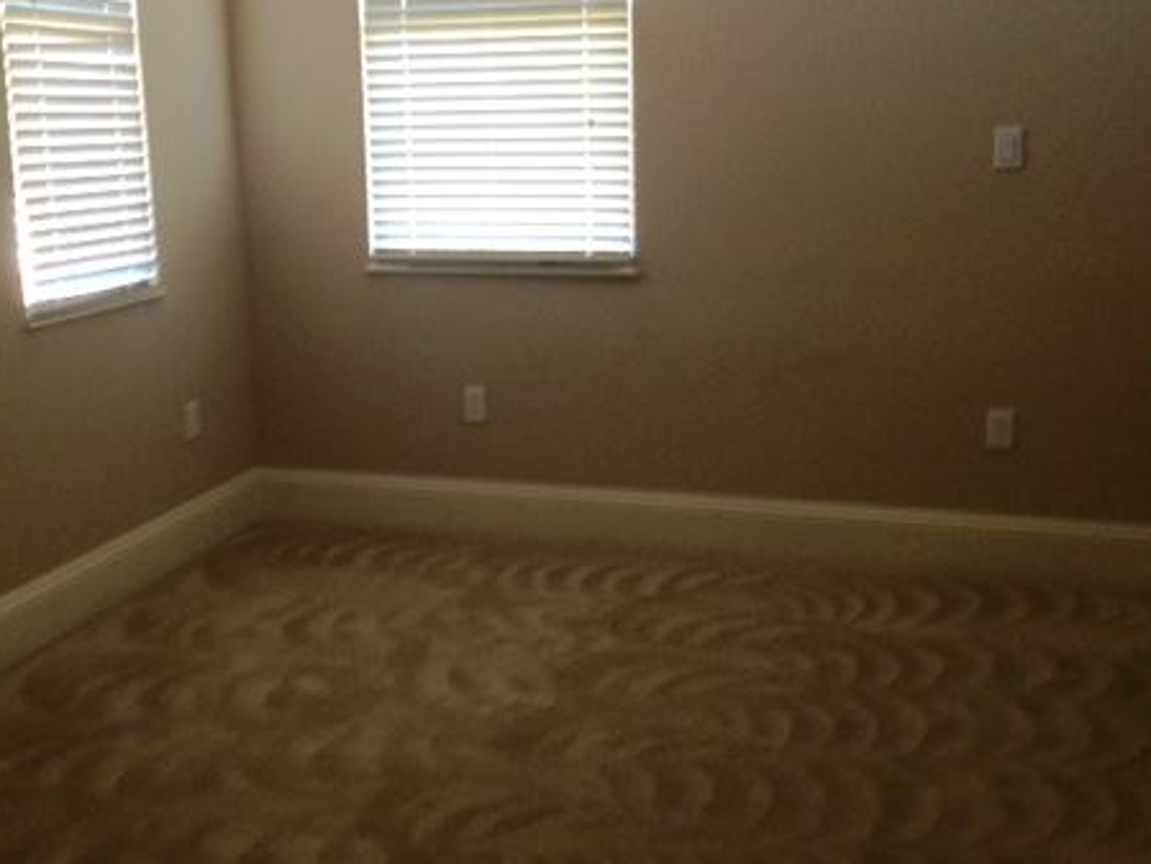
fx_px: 1563
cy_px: 341
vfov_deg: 30.8
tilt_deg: -9.5
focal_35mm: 47
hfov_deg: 40.4
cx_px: 518
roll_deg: +1.2
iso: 64
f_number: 2.4
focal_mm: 4.12
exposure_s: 1/20
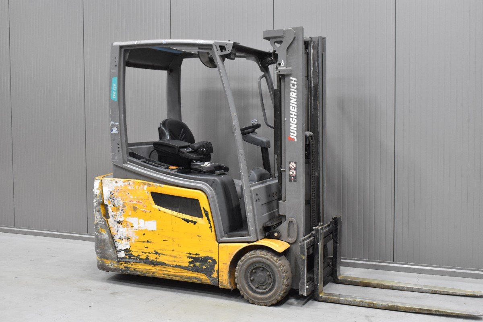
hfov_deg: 46.4
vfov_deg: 31.9
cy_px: 161
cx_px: 242
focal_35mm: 42
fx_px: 563
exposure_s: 1/30
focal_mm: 28
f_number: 5.6
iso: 1600
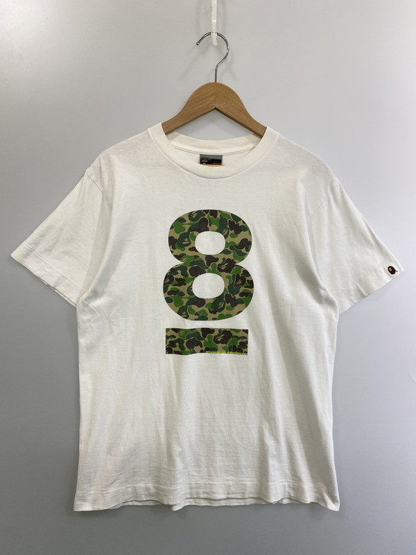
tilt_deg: -20.2
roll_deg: +0.0
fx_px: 417
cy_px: 278
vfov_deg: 67.3
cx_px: 208
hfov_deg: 53.1
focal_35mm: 26
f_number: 1.8
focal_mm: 4.25
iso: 100
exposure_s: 1/100
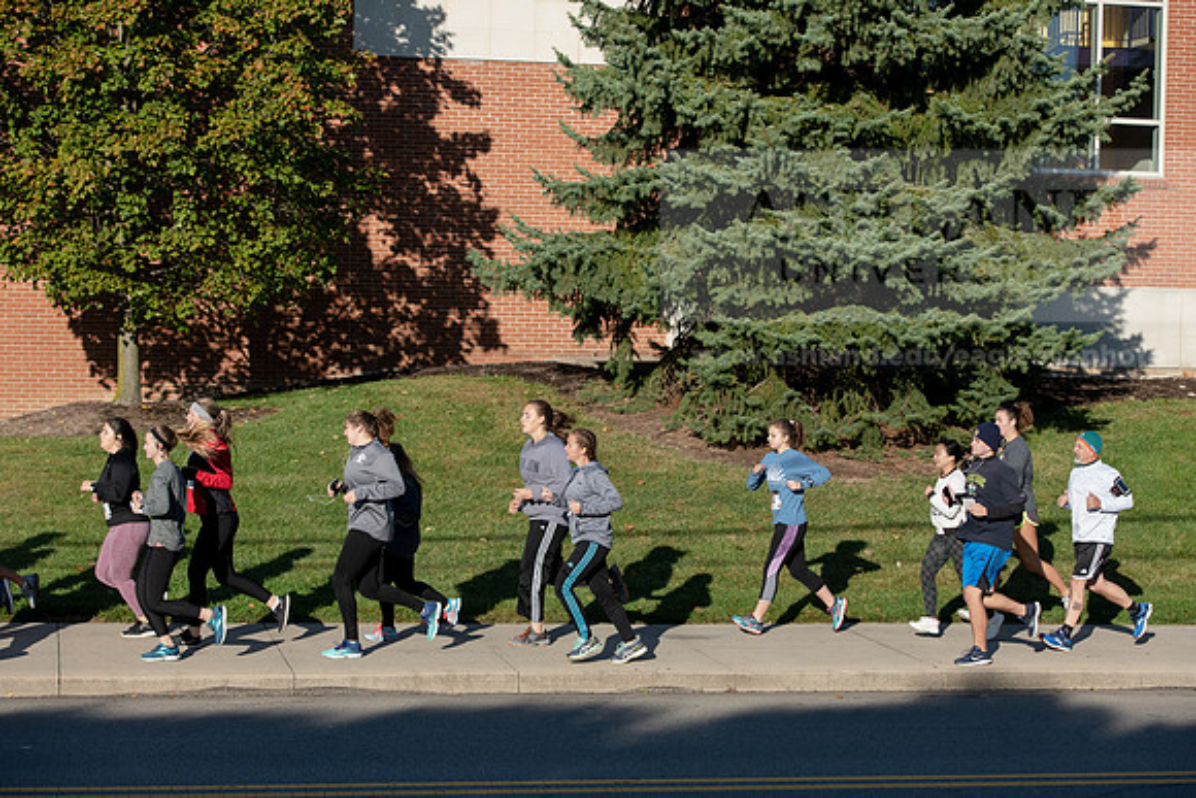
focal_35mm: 75
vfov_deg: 18.2
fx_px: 2492
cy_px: 399
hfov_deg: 27.0
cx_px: 598
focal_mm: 75
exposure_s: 1/640
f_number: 5.6
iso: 200
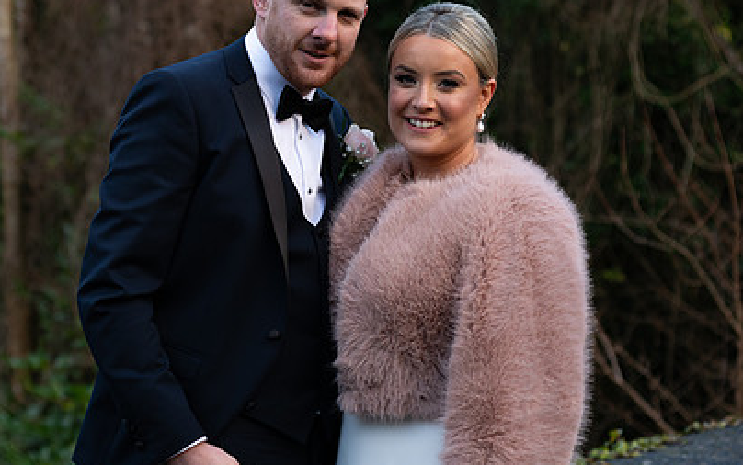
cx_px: 265
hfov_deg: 17.8
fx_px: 2370
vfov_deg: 11.2
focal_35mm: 117
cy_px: 201
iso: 200
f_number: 3.5
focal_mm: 80
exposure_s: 1/160
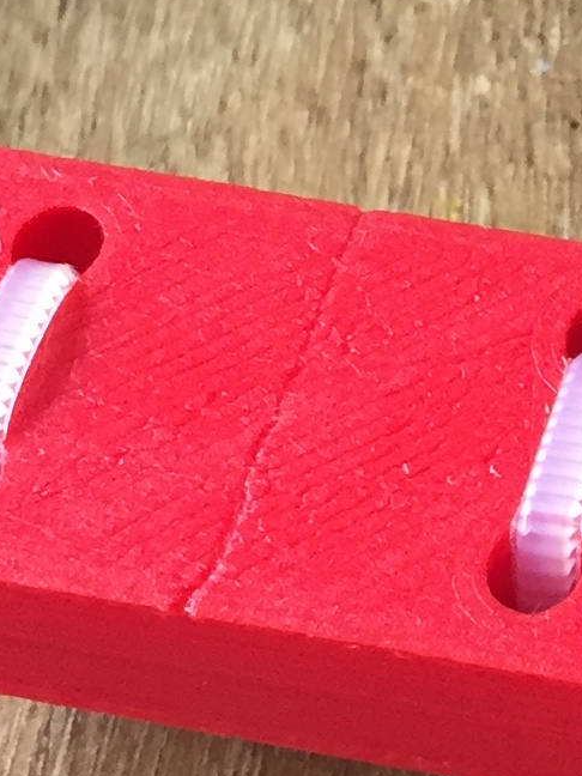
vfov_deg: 13.5
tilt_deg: -56.2
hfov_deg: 9.7
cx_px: 969
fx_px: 3273
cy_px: 569
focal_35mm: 146
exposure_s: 1/30
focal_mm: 4.15
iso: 40
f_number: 2.2
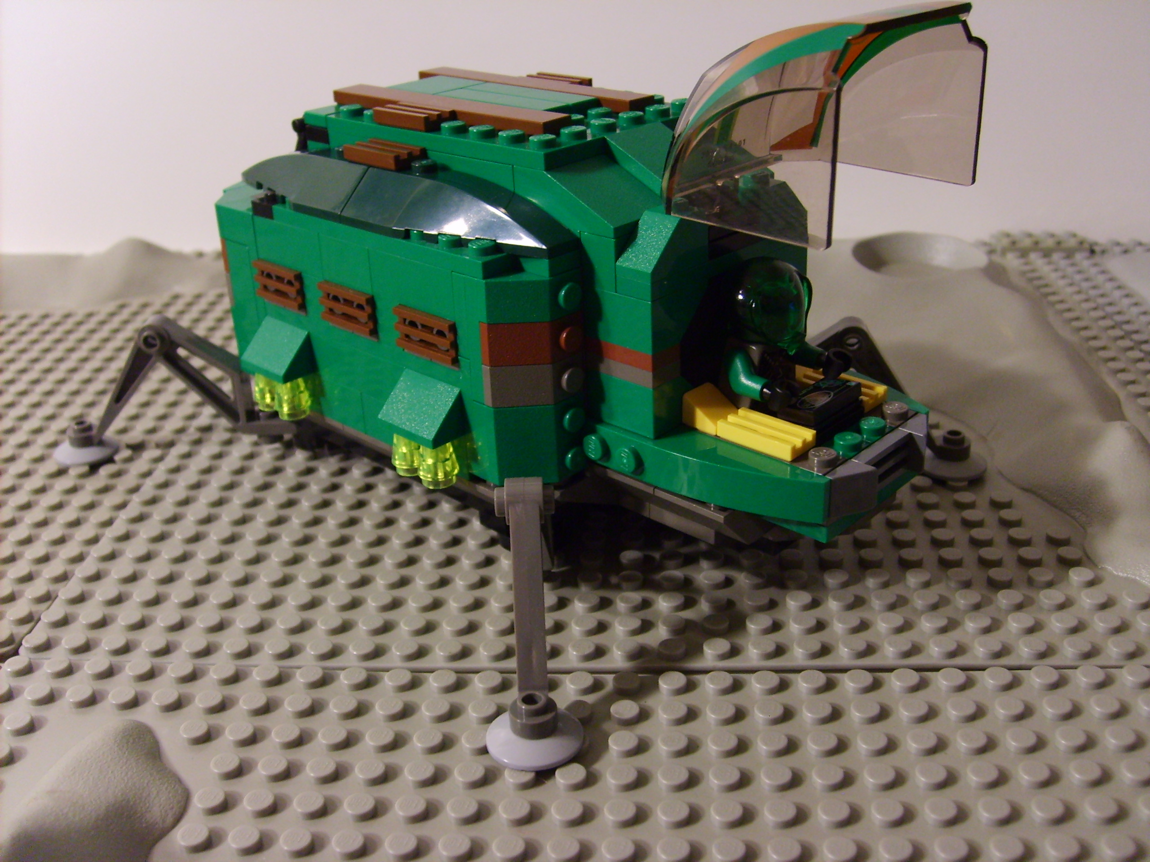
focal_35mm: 35
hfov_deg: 52.6
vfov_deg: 40.7
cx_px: 575
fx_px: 1163
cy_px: 431
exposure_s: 1/20
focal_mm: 5.8
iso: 140
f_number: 2.8
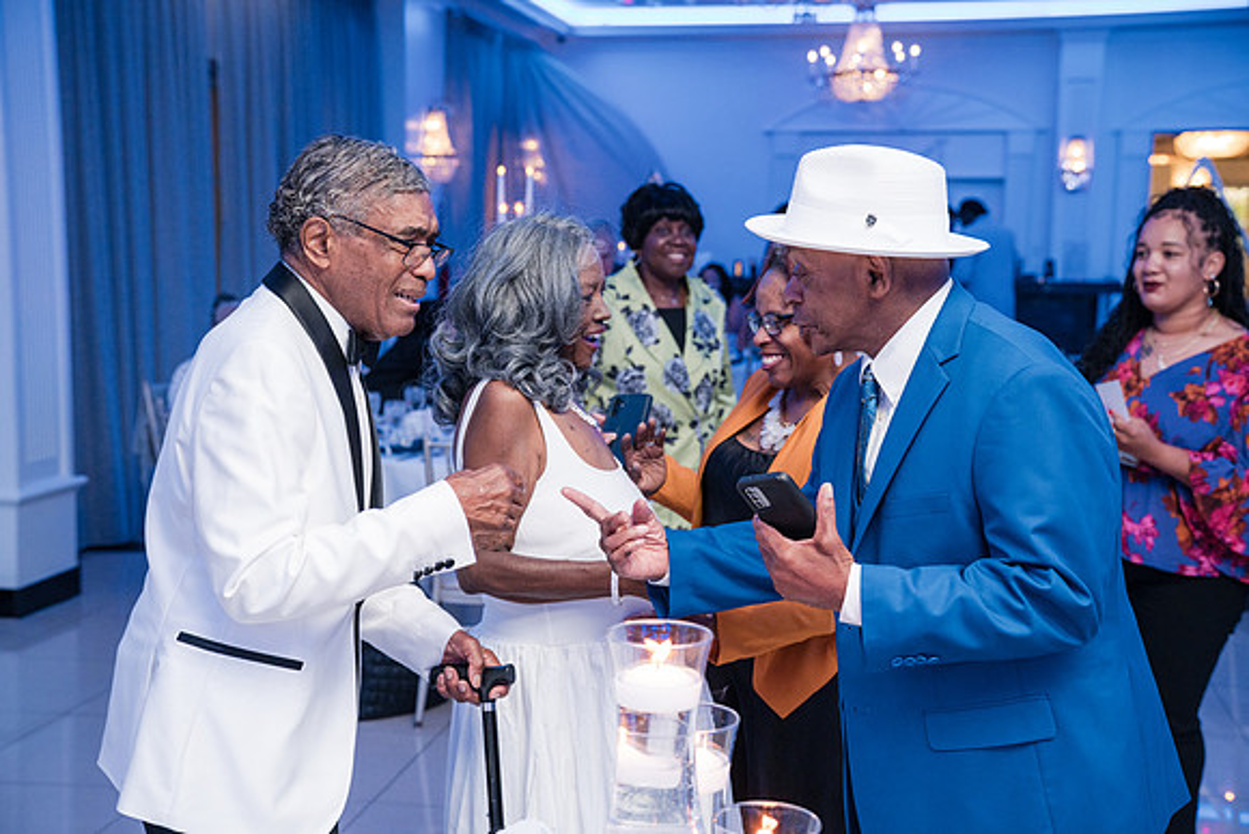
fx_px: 1631
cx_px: 624
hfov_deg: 41.9
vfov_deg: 28.7
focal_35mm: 47
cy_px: 417
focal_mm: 47
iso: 3200
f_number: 4
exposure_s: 1/250
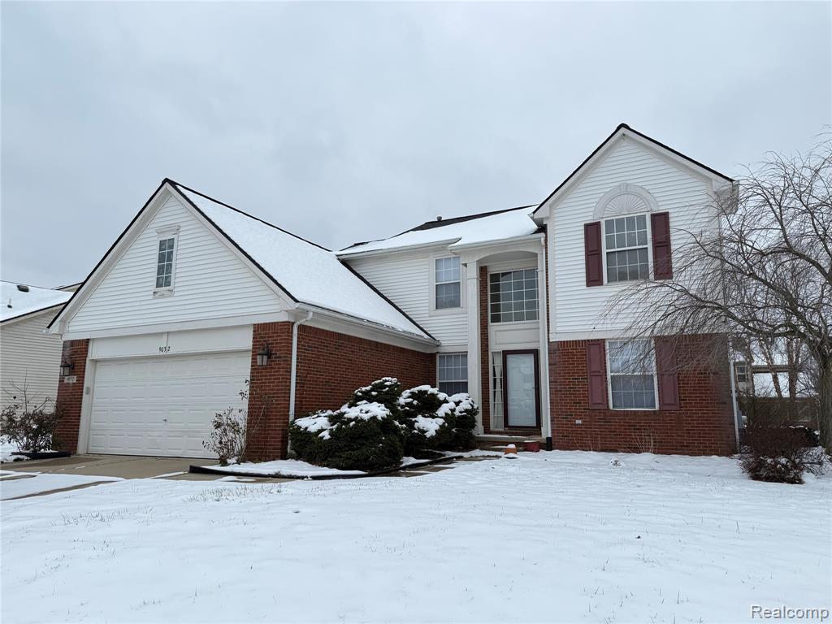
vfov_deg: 56.8
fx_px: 577
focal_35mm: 24
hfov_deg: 71.6
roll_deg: -0.4
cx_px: 416
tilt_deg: +10.6
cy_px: 312
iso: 80
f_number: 1.78
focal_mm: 6.76
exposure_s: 1/1949
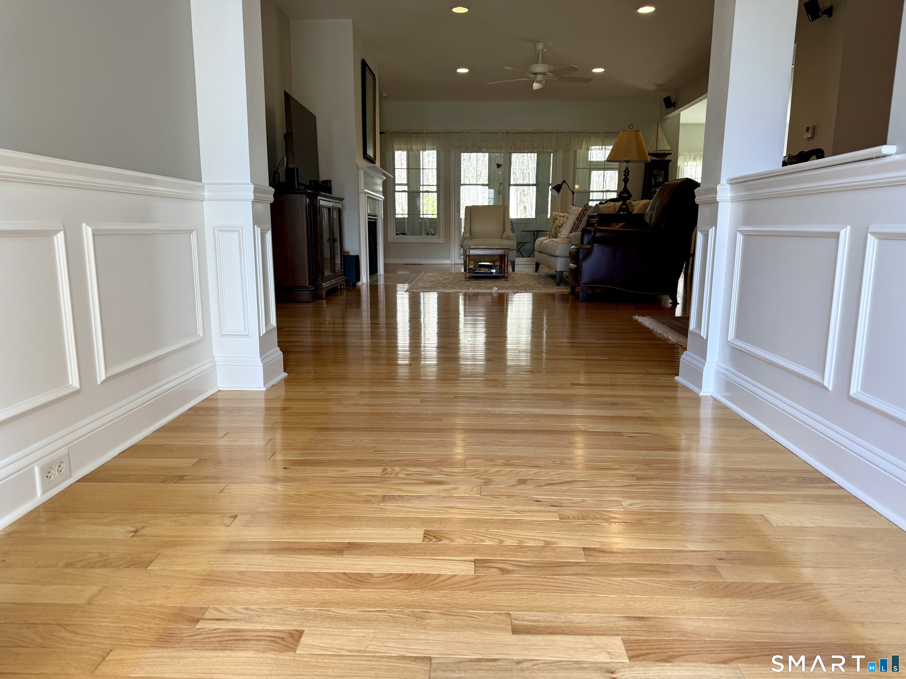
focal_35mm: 24
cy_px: 340
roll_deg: -0.4
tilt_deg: -9.6
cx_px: 453
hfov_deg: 71.6
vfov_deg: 56.8
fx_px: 628
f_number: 1.78
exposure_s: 1/120
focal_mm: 6.76
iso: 100
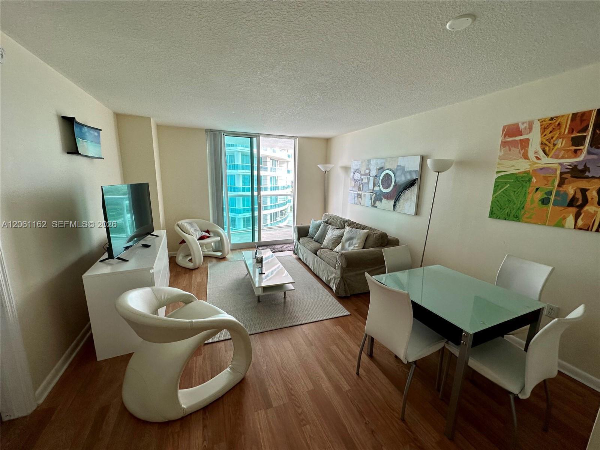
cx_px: 300
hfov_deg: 102.1
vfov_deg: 85.7
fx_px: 243
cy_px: 225
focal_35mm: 14
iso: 64
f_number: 2.2
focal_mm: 2.22
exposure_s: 1/99
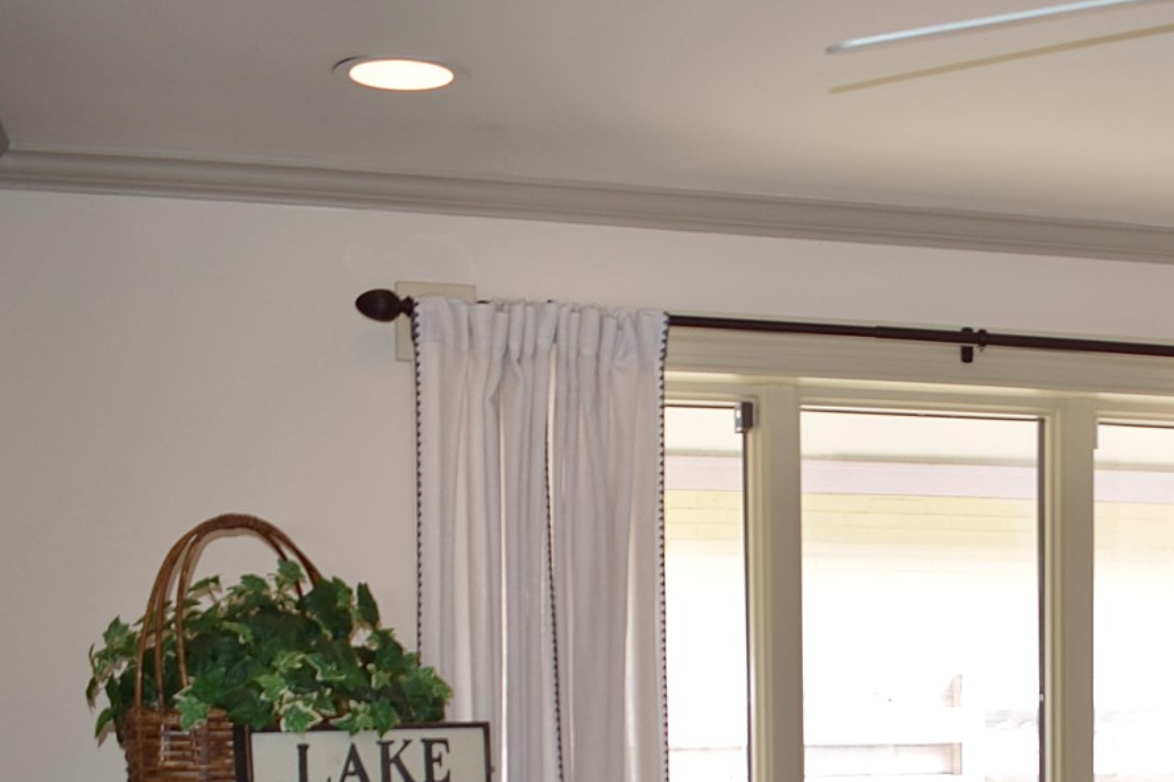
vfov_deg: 19.4
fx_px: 2151
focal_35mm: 66
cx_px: 1086
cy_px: 933
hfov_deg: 29.1
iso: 125
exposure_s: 1/60
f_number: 3.5
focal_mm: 18
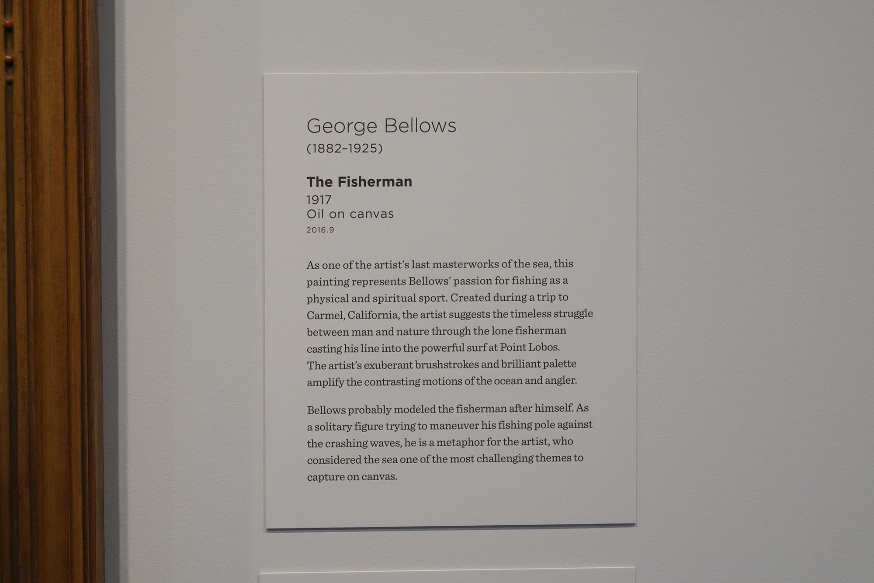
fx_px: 1457
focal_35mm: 60
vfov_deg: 22.6
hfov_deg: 33.4
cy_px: 292
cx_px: 437
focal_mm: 60
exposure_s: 1/100
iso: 6400
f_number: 10
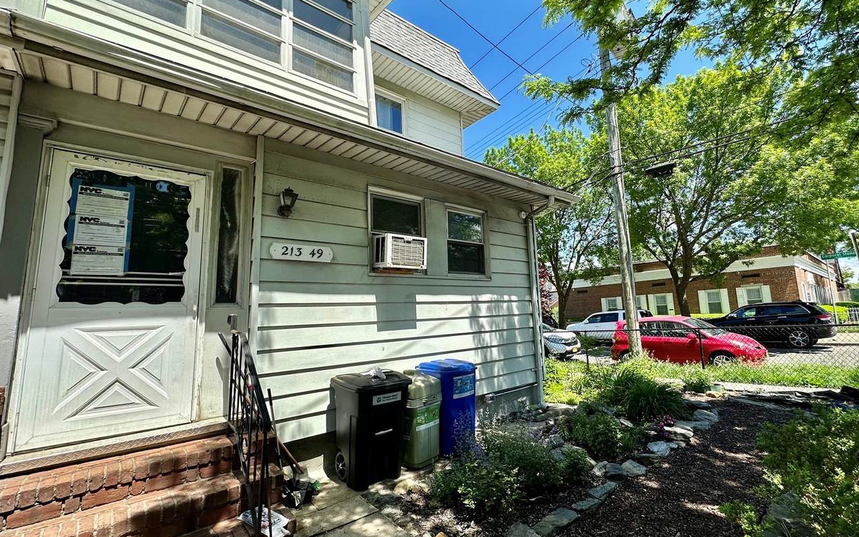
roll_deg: +2.5
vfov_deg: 74.3
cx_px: 426
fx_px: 351
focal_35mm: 15
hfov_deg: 101.5
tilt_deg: +7.8
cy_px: 226
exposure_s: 1/882
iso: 40
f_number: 2.2
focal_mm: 2.22
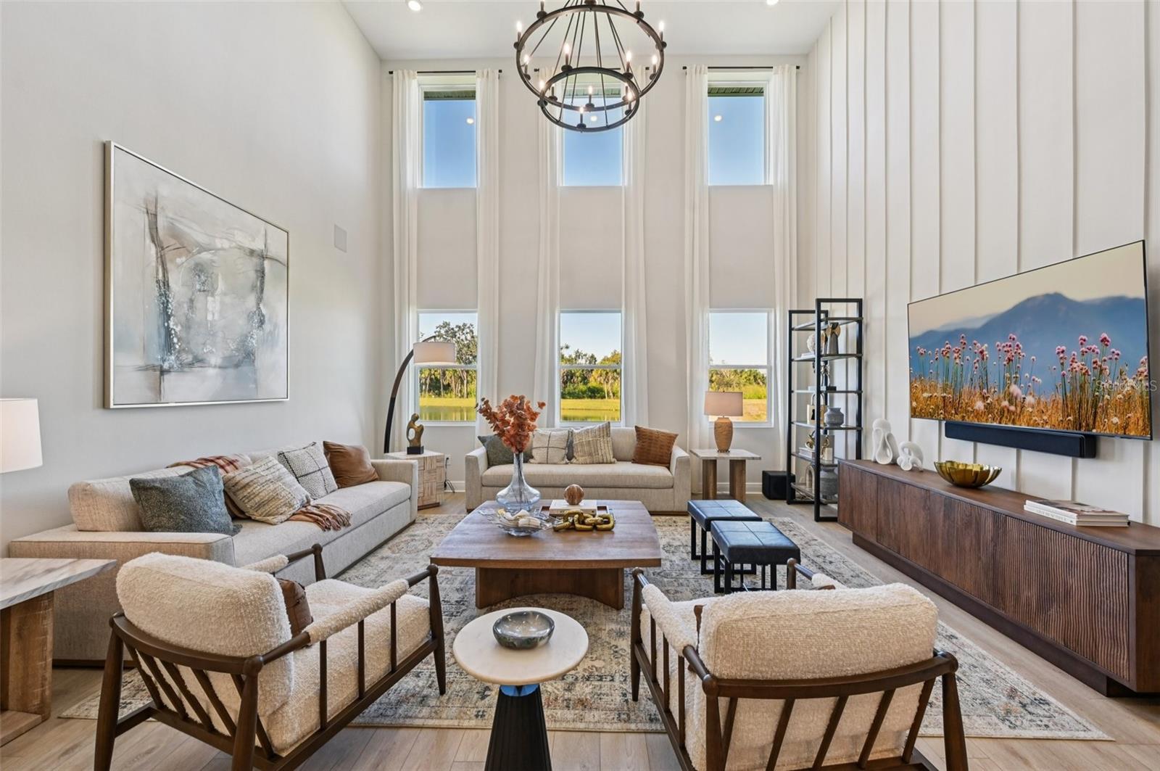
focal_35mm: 14
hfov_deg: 104.3
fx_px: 451
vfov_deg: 81.1
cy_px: 386
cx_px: 580
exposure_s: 1/100
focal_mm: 14
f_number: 8
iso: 400
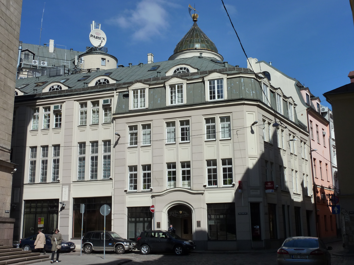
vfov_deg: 34.3
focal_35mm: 42
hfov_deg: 44.8
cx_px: 177
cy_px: 132
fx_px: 430
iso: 125
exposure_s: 1/640
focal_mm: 6.9
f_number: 5.6
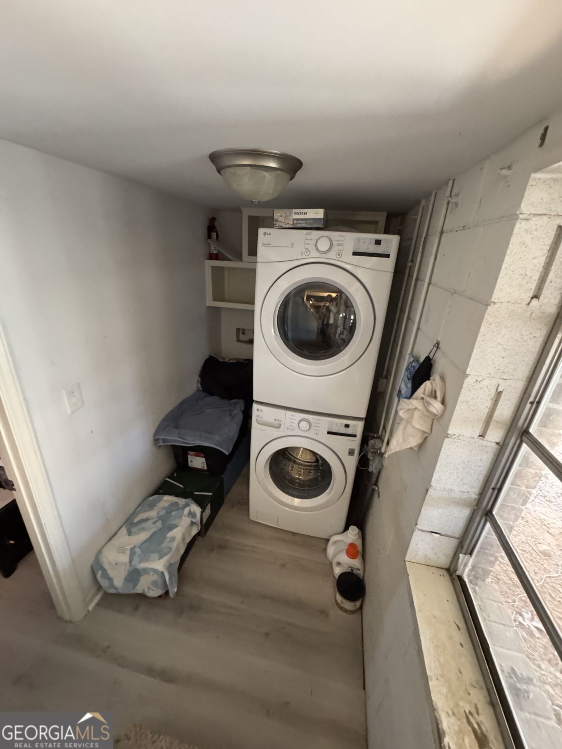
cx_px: 281
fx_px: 303
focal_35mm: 14
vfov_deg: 102.1
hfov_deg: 85.7
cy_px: 374
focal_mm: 2.22
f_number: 2.2
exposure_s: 1/60
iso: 1250
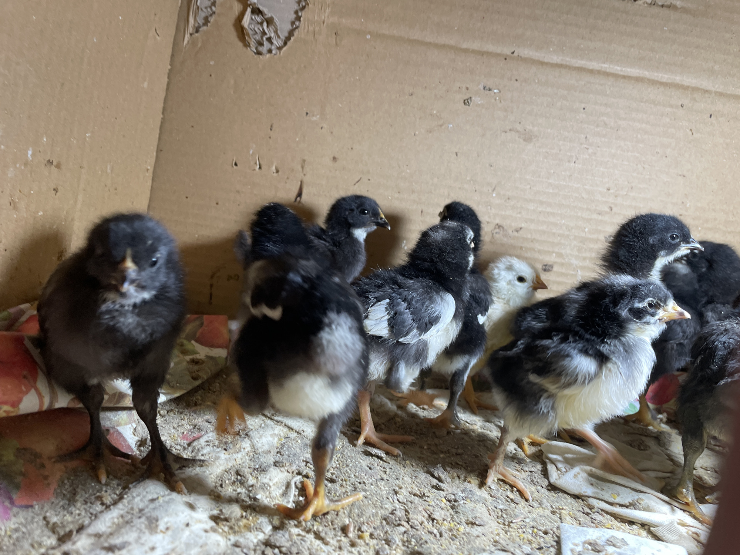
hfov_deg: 67.3
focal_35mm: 26
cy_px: 278
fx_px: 556
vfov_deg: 53.1
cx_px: 370
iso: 125
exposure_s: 1/66
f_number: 1.6
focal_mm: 4.2
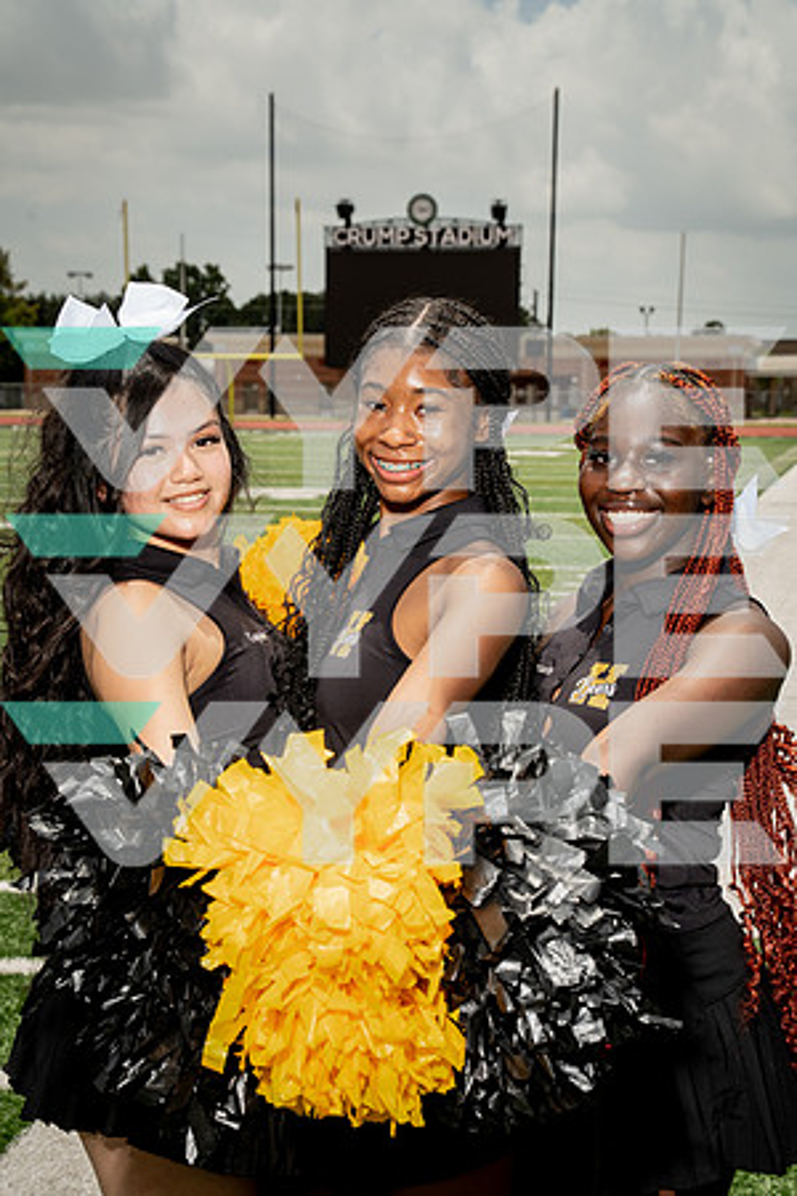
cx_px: 398
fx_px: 2324
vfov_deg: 28.8
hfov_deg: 19.5
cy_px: 598
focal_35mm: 70
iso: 100
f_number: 10
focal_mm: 70
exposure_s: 1/200
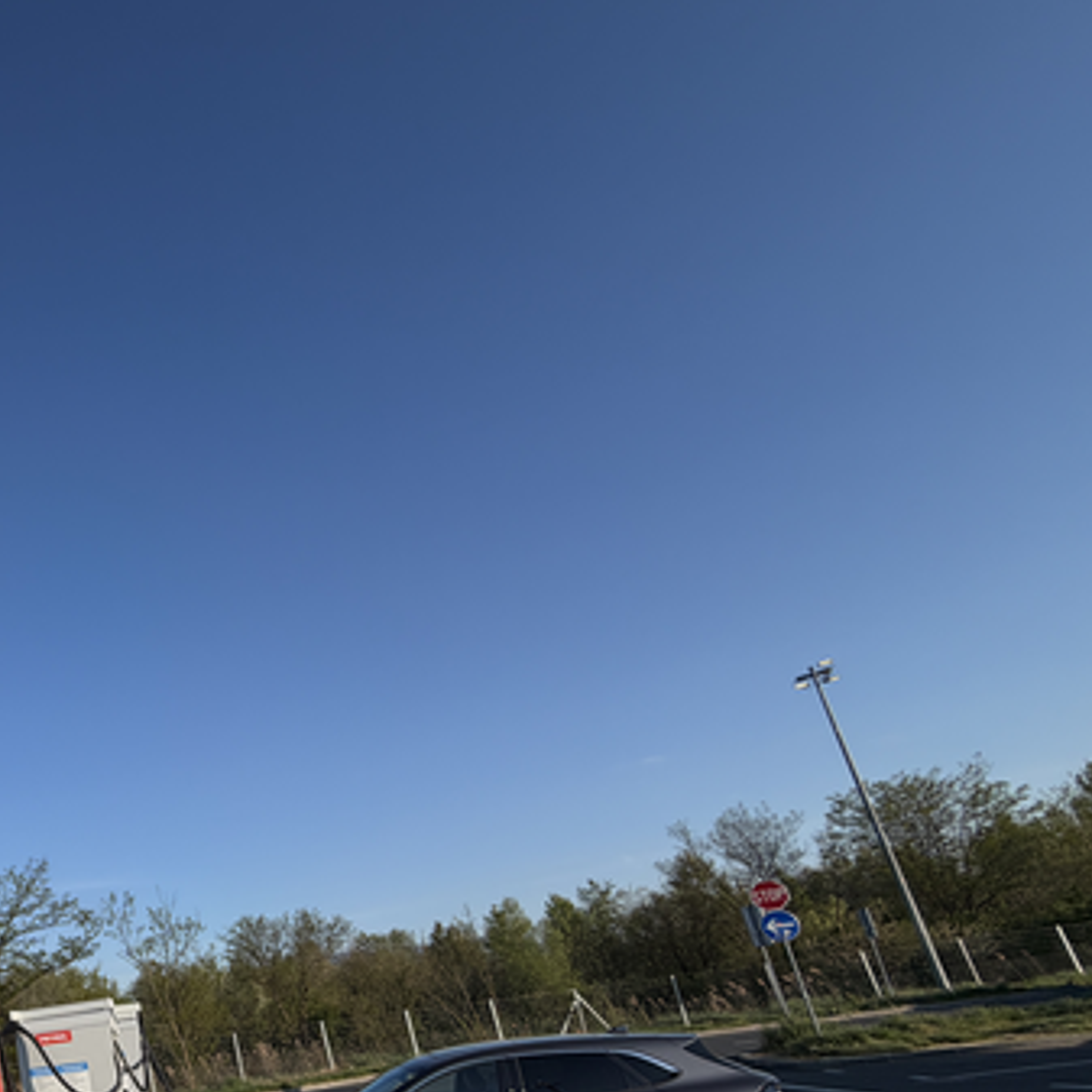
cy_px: 817
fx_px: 964
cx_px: -39
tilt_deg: +15.6
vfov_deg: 56.2
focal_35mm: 27
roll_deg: +7.1
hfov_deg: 47.3
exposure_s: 1/841
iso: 20
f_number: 2.2
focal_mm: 2.22
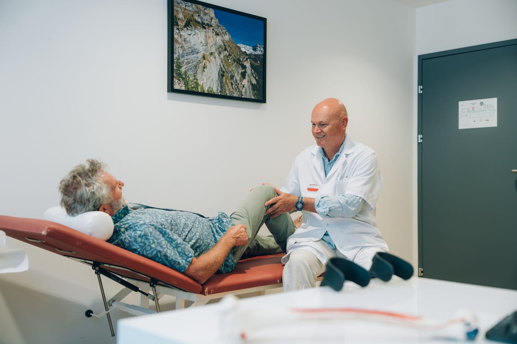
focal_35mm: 41
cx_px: 258
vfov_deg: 32.6
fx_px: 589
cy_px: 172
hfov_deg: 47.4
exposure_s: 1/160
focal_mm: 41
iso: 400
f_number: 2.5
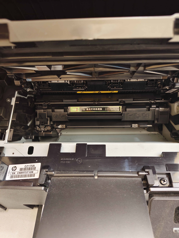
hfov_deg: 58.9
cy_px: 119
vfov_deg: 73.9
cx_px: 90
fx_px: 159
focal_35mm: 23
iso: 1003
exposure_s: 1/50
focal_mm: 5.56
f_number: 1.88
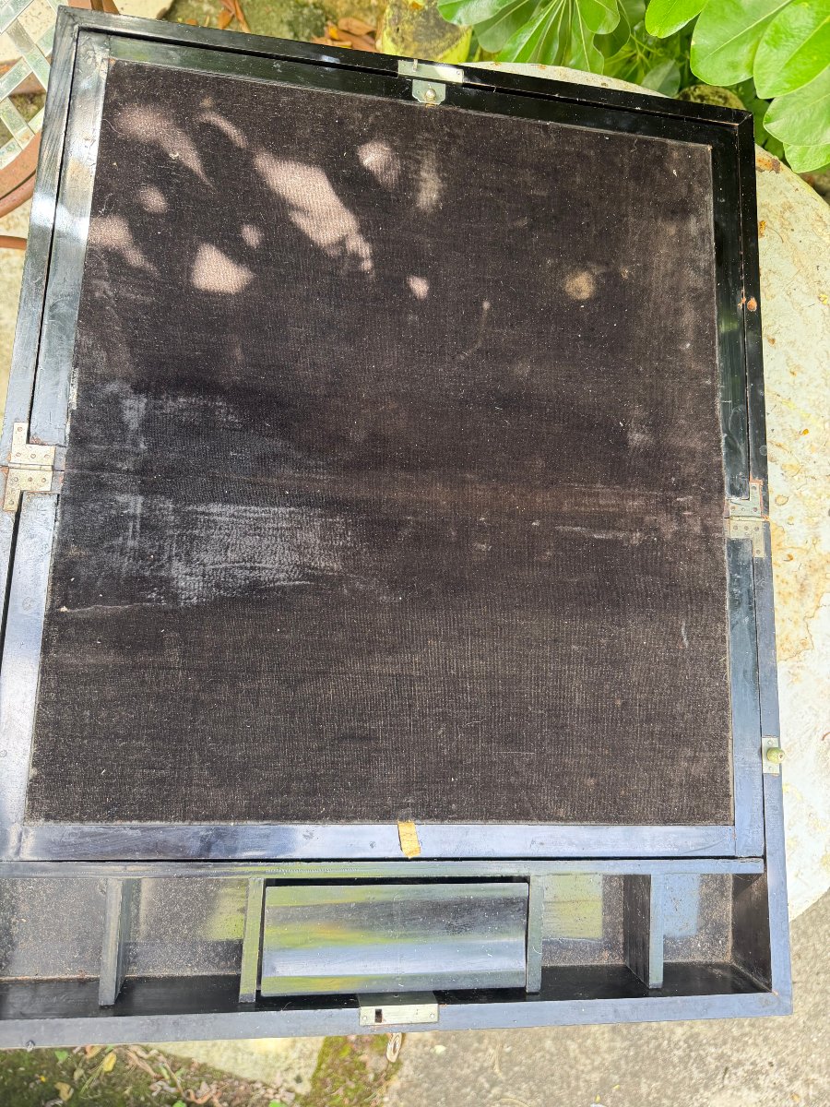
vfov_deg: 71.6
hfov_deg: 56.8
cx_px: 415
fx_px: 767
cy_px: 554
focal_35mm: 24
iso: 160
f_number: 1.78
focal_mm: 6.76
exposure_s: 1/121
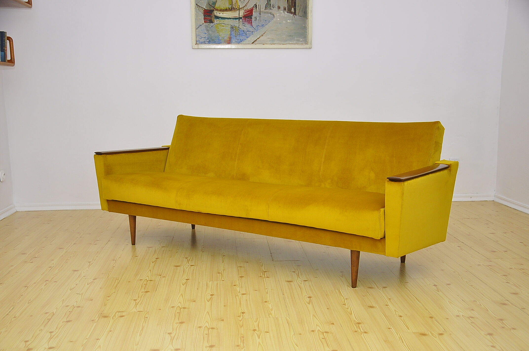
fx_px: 660
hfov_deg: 43.7
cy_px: 176
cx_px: 264
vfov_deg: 29.8
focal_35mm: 45
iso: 400
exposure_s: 1/160
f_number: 4.2
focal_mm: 30
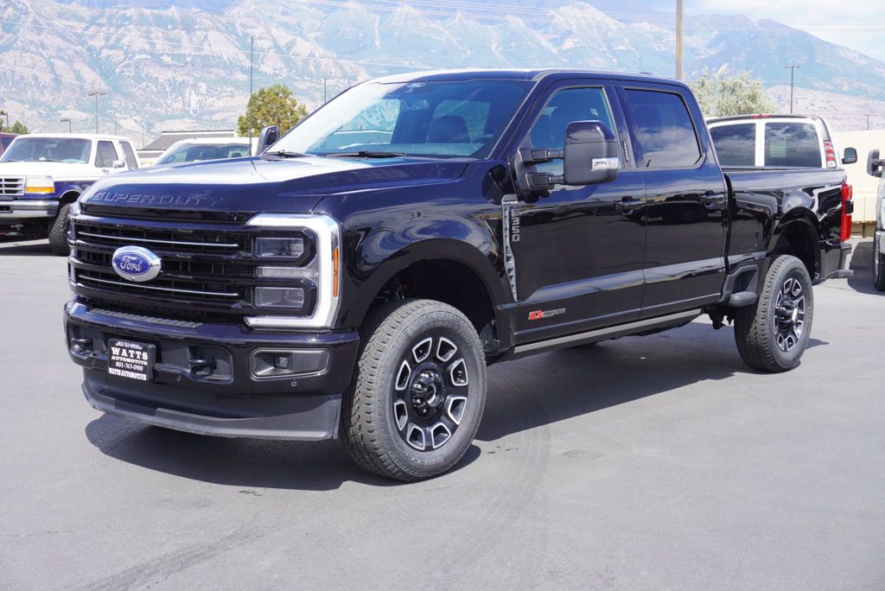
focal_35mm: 48
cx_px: 442
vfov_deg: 28.1
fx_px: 1181
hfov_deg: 41.1
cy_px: 296
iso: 100
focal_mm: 32
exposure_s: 1/100
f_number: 9
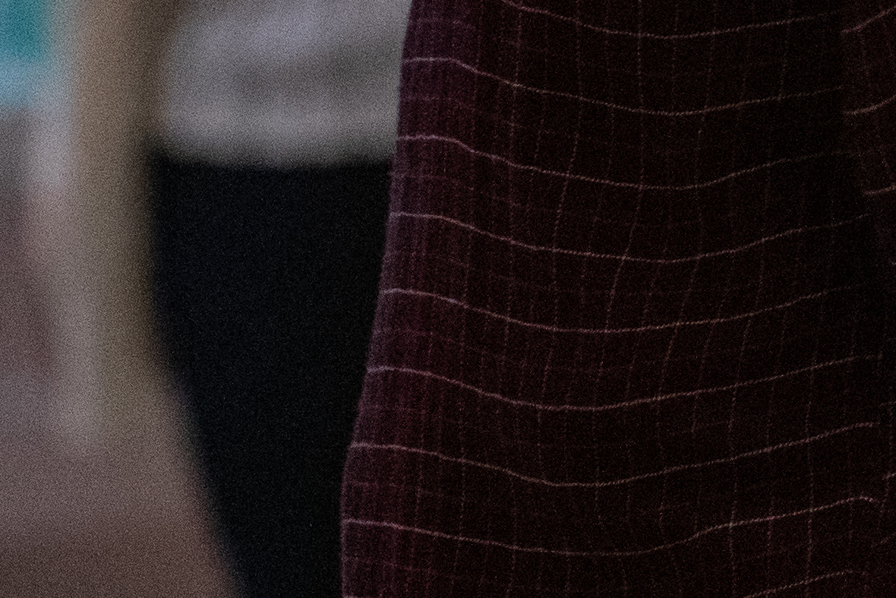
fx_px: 17971
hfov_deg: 2.8
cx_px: 1397
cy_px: -597
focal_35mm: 722
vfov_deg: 1.9
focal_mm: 142
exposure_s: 1/200
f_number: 2.8
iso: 8000
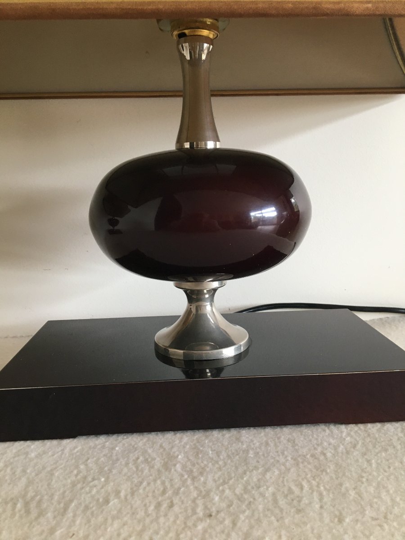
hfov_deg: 48.2
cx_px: 202
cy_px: 270
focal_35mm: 29
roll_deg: +1.0
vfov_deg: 61.7
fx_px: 452
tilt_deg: -10.1
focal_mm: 4.15
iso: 64
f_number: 2.2
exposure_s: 1/33
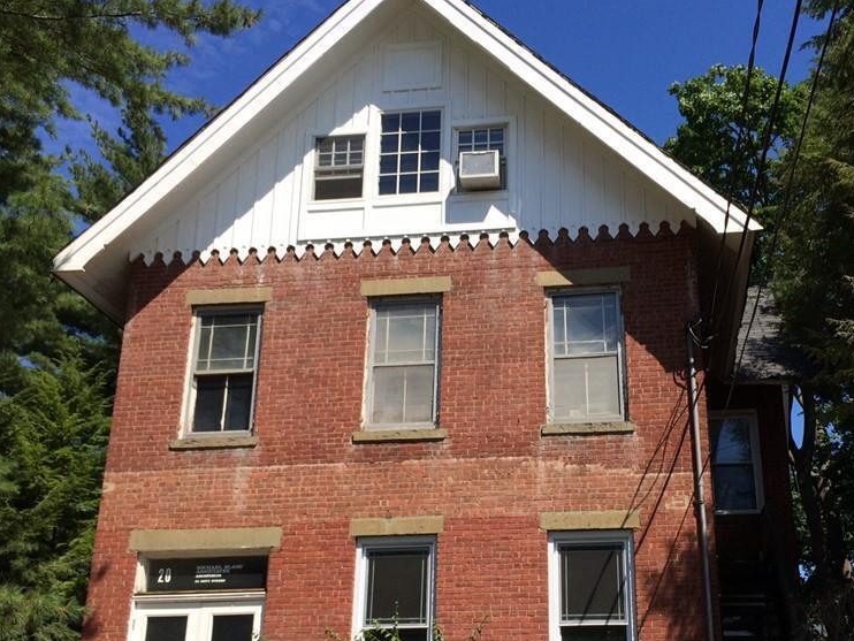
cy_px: 404
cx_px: 527
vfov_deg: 35.8
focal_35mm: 40
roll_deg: +1.1
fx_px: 987
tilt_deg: +19.4
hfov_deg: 46.4
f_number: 2.2
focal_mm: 4.15
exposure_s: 1/1953
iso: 32
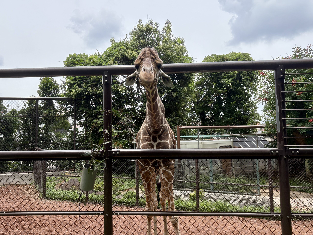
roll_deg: +1.6
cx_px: 156
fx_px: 235
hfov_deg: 67.3
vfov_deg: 53.1
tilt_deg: +2.9
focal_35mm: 26
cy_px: 118
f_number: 1.6
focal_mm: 5.96
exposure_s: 1/2639
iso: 64
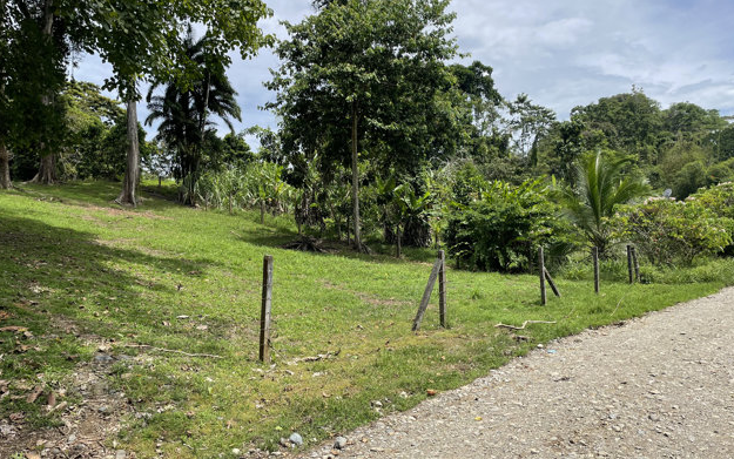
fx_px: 560
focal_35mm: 28
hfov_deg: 66.5
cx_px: 368
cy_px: 222
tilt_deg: +4.4
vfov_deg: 44.6
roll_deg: +2.6
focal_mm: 4.2
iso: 32
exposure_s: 1/3125
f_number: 1.6
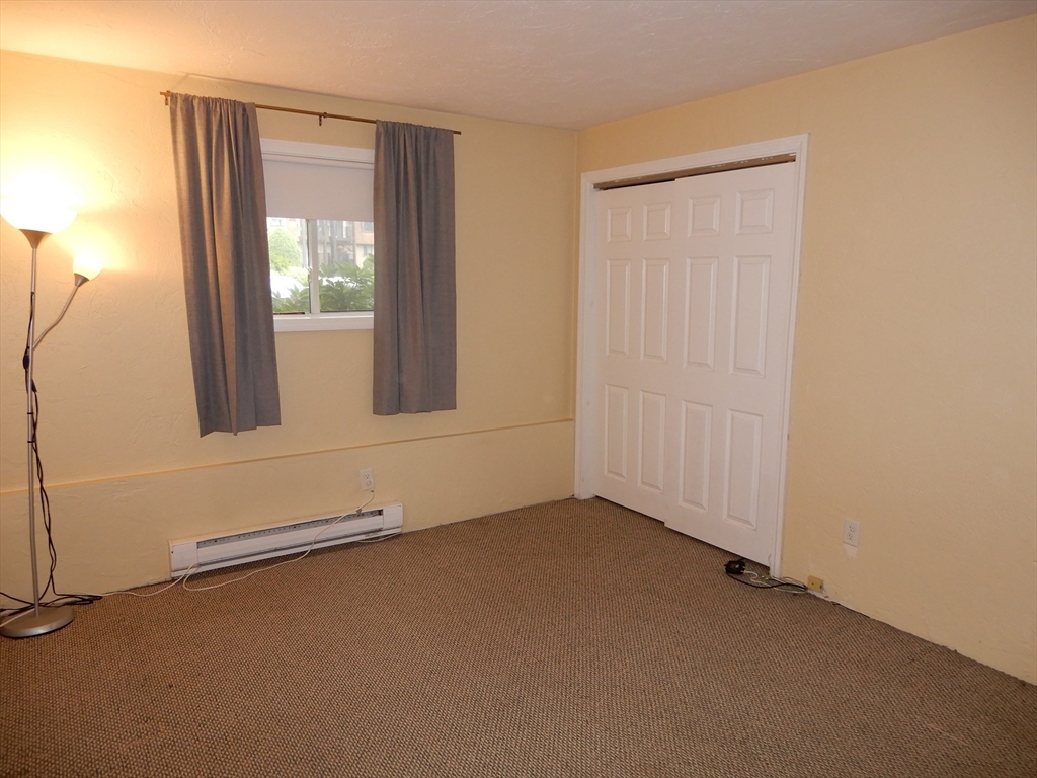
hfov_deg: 71.6
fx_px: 719
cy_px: 389
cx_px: 518
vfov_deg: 56.8
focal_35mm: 24
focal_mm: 4.3
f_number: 3.4
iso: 200
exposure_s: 1/30
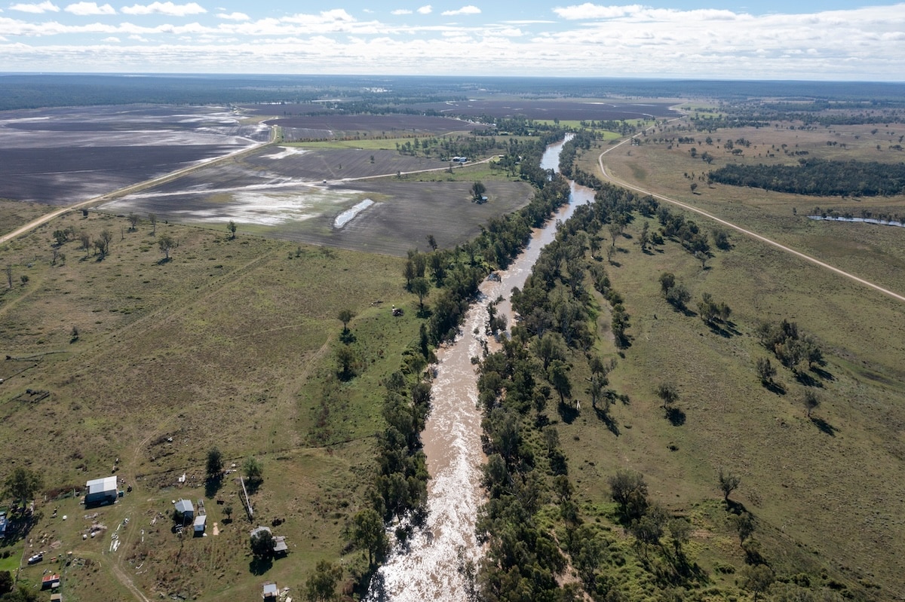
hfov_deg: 65.5
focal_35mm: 28
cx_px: 452
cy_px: 301
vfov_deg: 46.4
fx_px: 704
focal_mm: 10.3
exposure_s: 1/640
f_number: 6.3
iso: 100
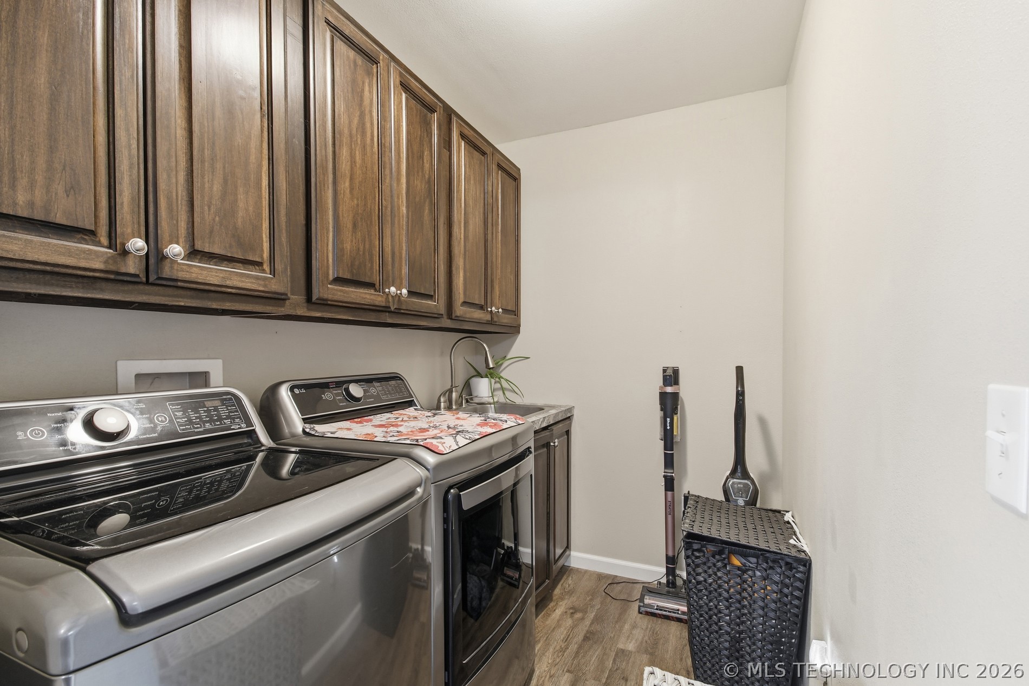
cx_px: 514
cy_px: 343
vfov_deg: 77.3
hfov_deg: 100.4
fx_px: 429
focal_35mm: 15
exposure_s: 1/10
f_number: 9
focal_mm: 10
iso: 250
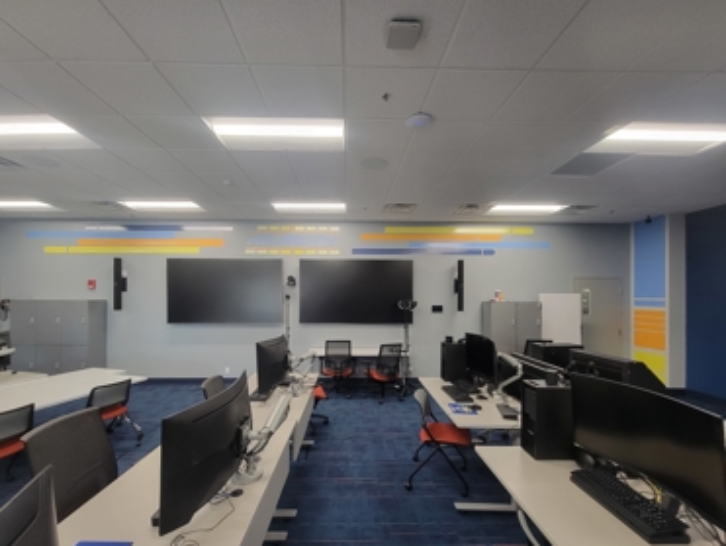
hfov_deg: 101.9
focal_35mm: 14
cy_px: 290
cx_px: 346
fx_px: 294
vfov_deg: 85.7
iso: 200
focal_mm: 2.2
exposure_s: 1/50
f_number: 2.2
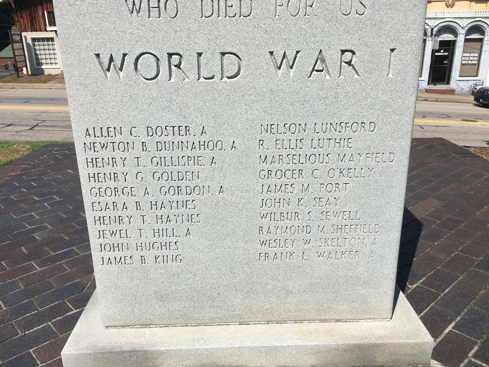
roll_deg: +1.8
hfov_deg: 61.7
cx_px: 244
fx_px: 410
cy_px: 184
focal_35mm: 29
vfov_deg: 48.2
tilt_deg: -17.0
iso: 25
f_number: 2.2
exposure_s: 1/2481
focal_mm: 4.15
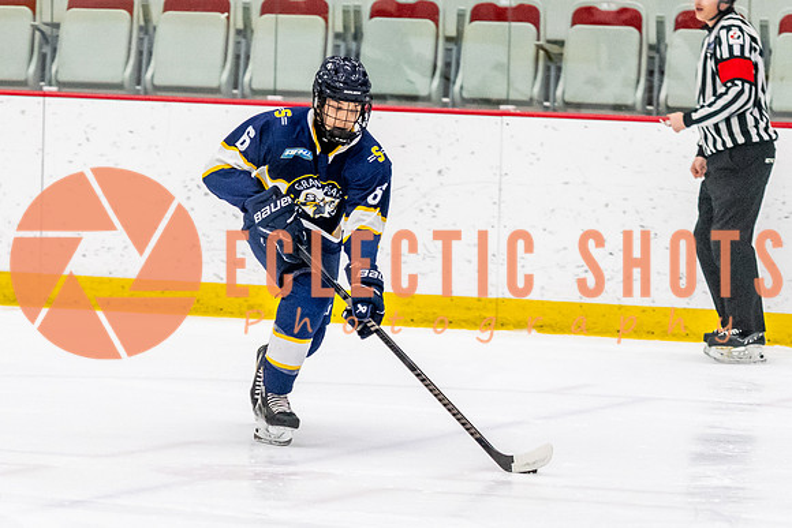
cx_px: 368
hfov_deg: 7.4
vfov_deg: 4.9
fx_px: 6144
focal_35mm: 279
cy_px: 324
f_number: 2.8
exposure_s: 1/640
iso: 3200
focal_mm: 110
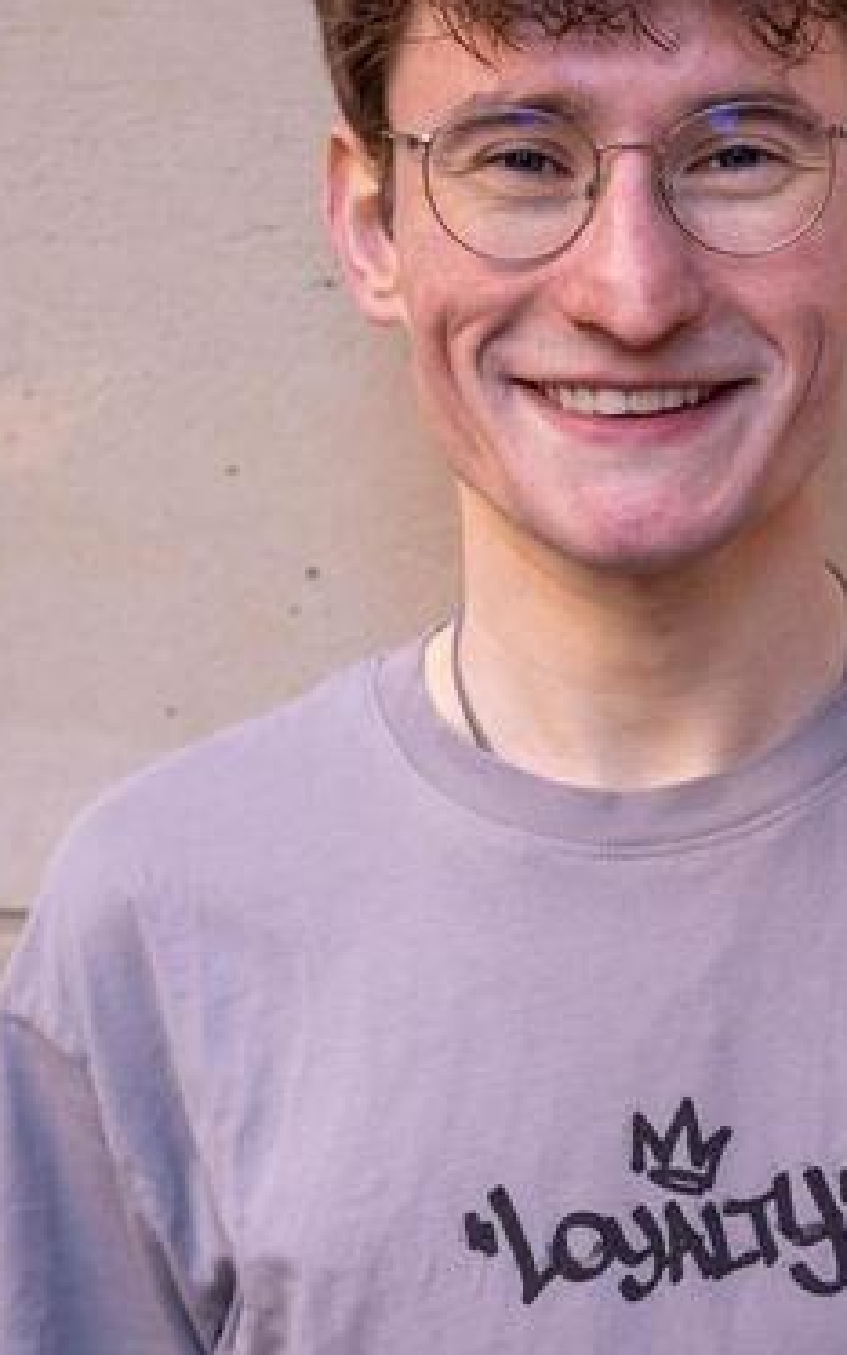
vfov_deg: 25.2
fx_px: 3030
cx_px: 680
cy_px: 705
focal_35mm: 82
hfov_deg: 15.8
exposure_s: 1/100
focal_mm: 50
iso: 160
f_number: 3.5
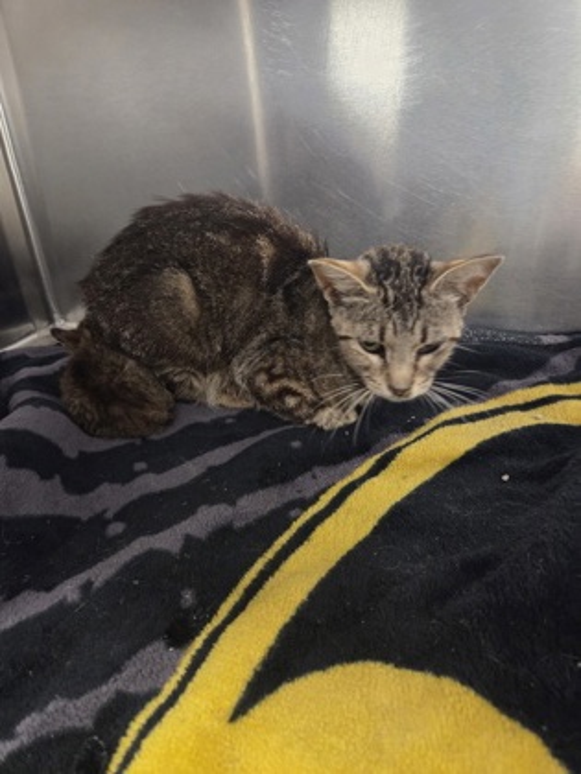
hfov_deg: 58.9
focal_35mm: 23
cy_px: 387
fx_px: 515
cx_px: 290
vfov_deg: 73.9
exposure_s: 1/37.6
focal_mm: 5.4
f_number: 1.8
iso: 1250
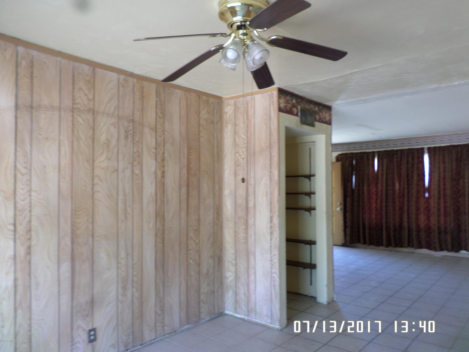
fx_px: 339
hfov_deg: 69.4
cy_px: 176
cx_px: 234
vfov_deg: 54.9
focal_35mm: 25
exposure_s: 1/30
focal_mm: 4.5
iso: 120
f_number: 2.5
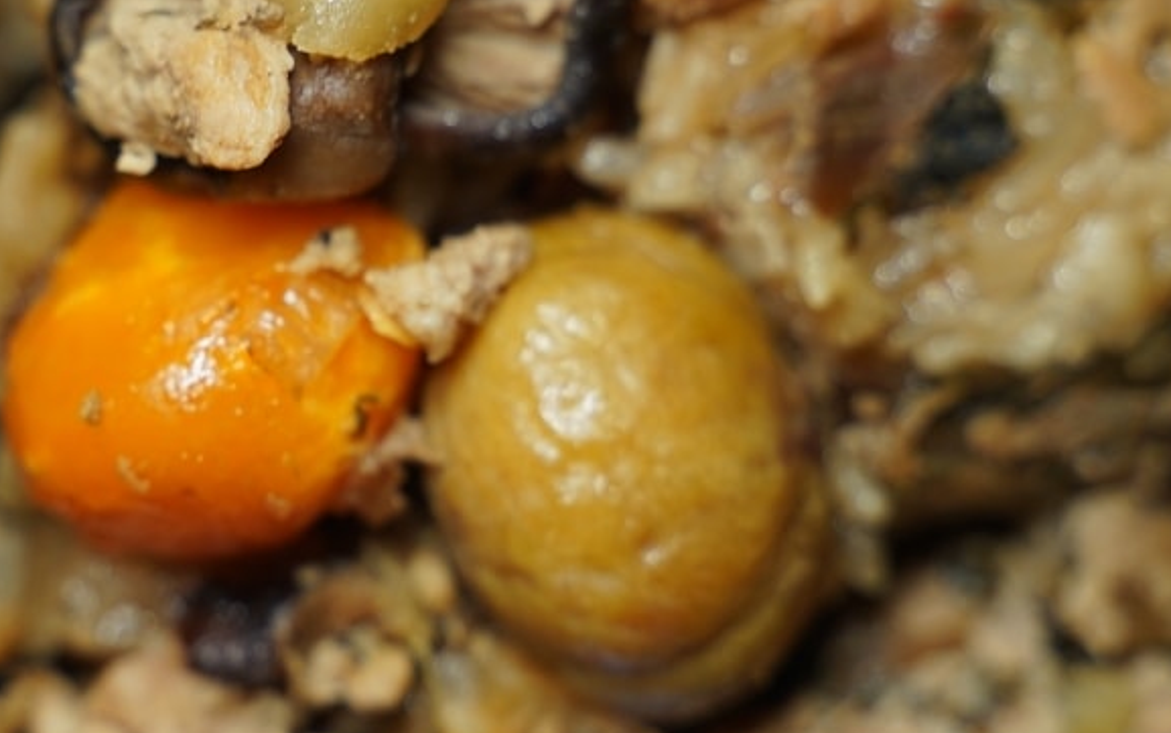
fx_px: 5076
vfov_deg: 8.3
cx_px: 333
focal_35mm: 159
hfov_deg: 13.1
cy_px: 305
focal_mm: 75
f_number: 4
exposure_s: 1/80
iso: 250
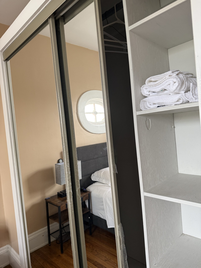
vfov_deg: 71.6
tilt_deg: -3.2
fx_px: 186
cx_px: 100
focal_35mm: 24
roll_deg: +7.3
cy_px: 134
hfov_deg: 56.8
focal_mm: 6.76
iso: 200
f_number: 1.78
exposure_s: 1/103
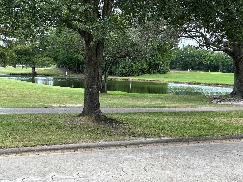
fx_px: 541
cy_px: 91
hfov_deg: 25.3
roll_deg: -2.1
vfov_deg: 19.1
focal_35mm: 77
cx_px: 122
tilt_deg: -2.1
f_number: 2.8
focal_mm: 9
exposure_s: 1/141
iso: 32
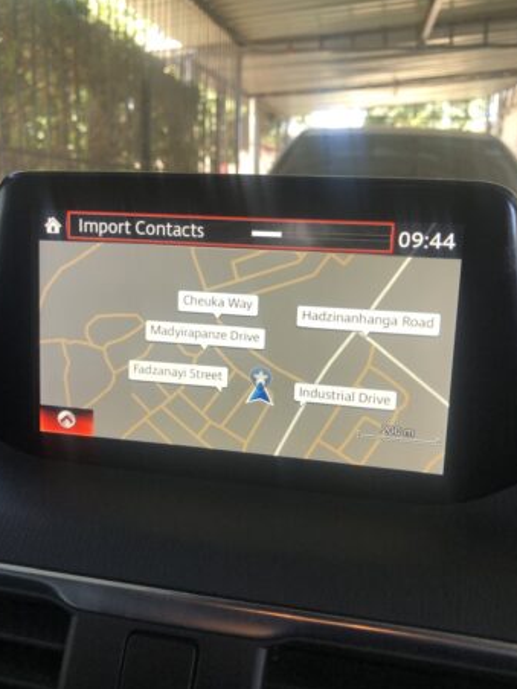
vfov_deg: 58.4
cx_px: 265
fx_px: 617
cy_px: 348
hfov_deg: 45.4
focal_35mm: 31
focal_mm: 3.99
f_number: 1.8
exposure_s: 1/65
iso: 40
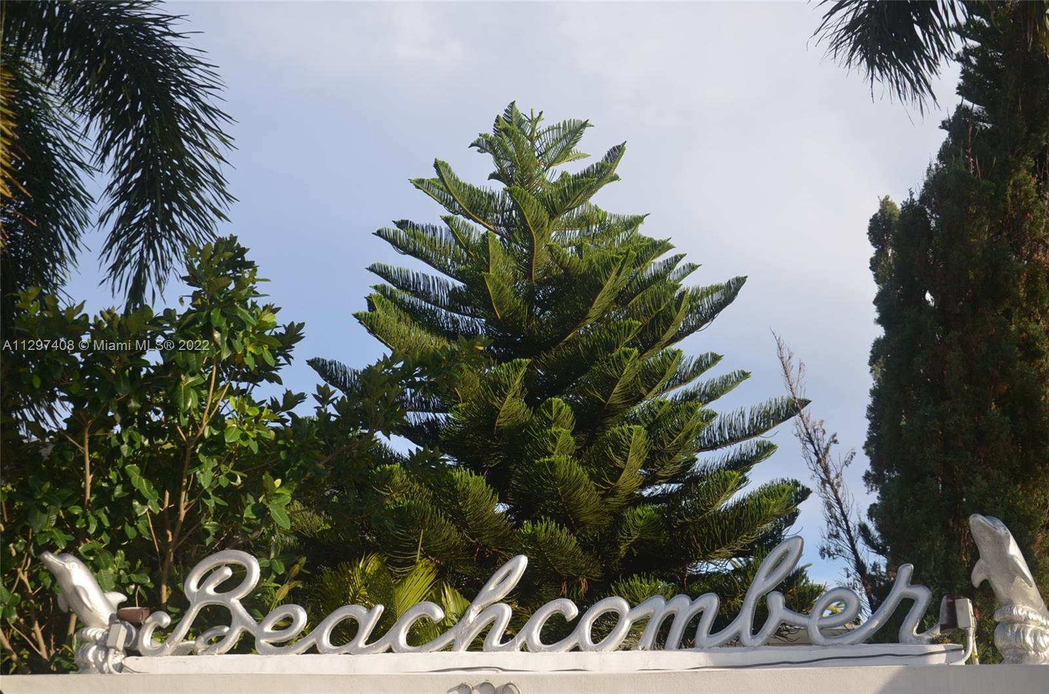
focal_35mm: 45
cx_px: 524
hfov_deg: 43.7
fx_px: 1308
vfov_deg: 29.7
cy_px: 347
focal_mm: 30
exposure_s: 1/250
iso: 100
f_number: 5
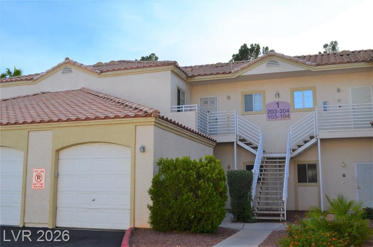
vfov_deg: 34.0
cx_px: 186
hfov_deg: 49.7
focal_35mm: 39
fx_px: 403
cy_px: 124
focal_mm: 26
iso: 125
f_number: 11
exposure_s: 1/125
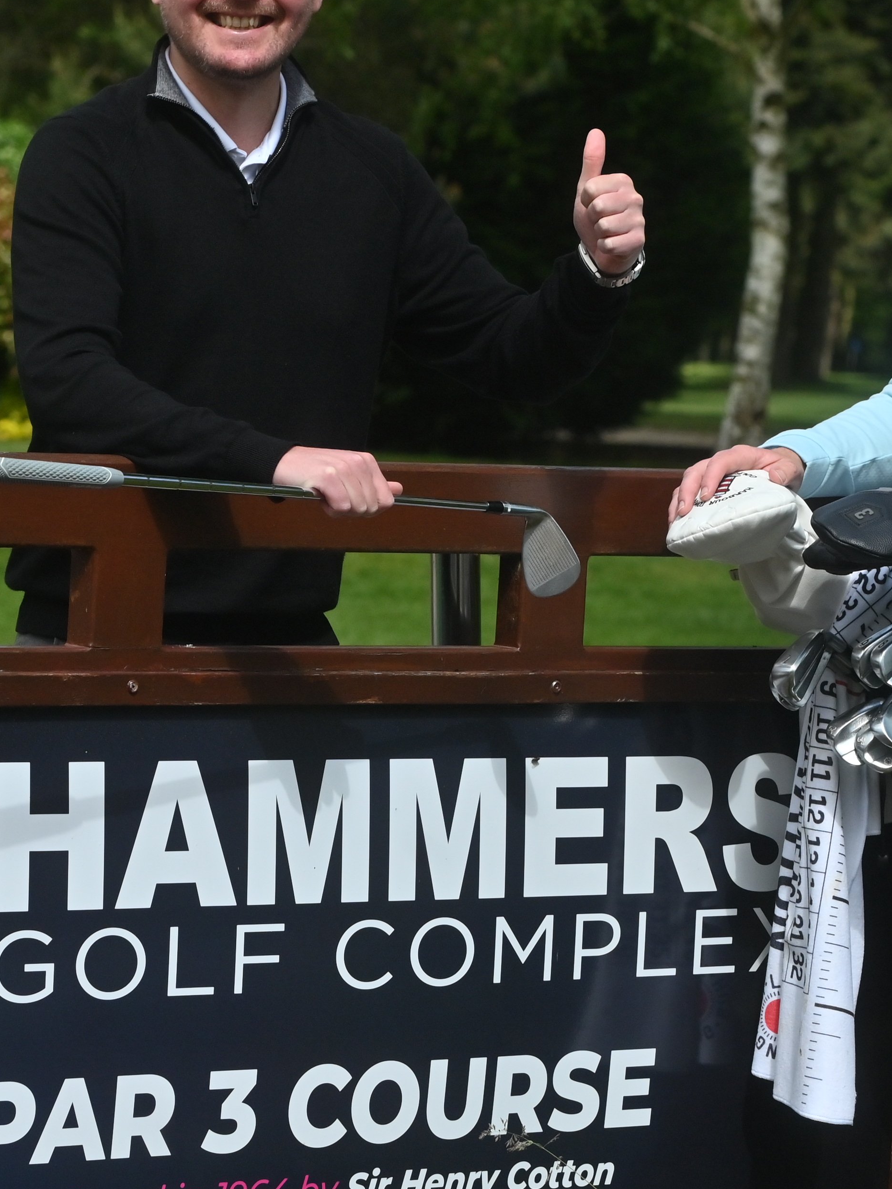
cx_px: 619
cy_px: 607
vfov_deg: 9.9
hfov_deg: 7.5
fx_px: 6836
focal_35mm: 199
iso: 320
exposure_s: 1/2500
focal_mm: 85
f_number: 6.3
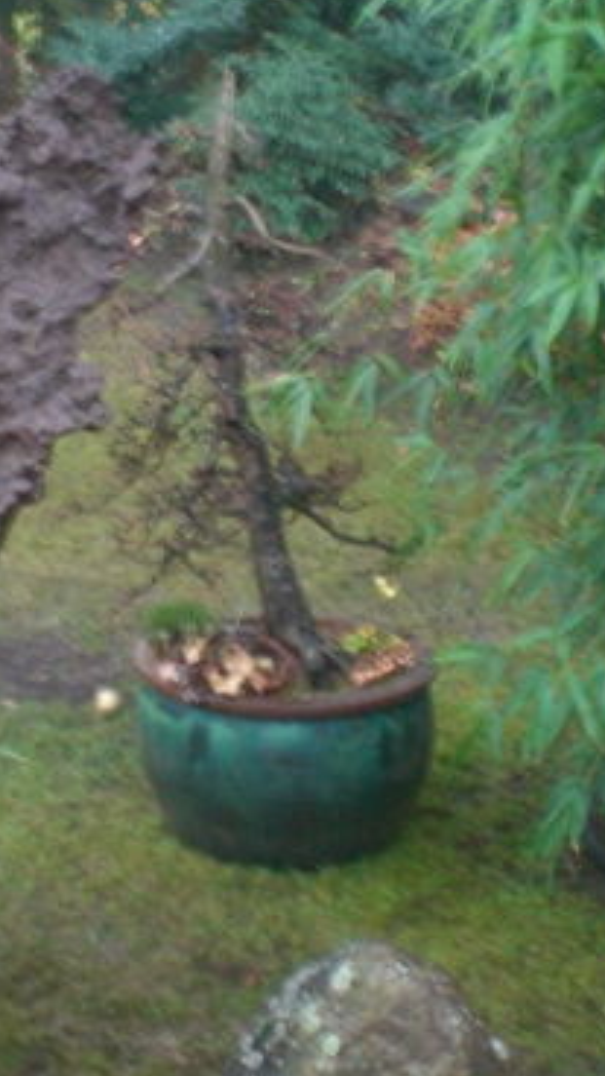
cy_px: 471
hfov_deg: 16.5
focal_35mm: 72
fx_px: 2053
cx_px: 35
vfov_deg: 29.3
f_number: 3.1
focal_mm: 6.3
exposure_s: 1/8
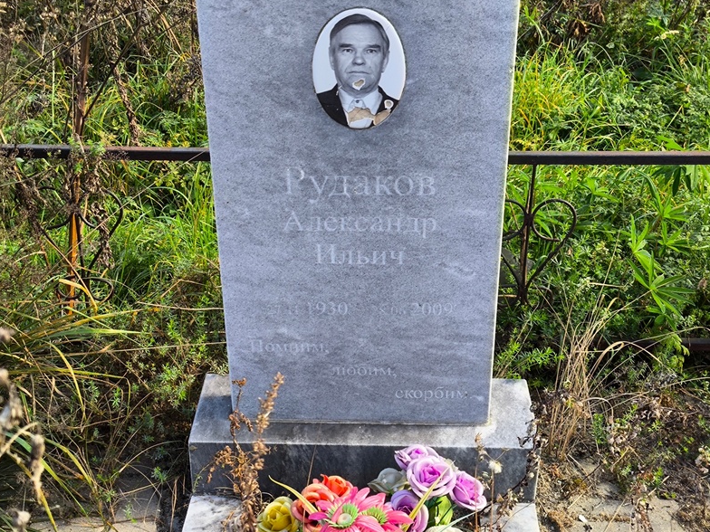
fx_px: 1046
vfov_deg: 28.6
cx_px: 356
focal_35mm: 51
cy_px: 262
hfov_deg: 37.5
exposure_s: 1/242
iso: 50
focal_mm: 4.71
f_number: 1.7
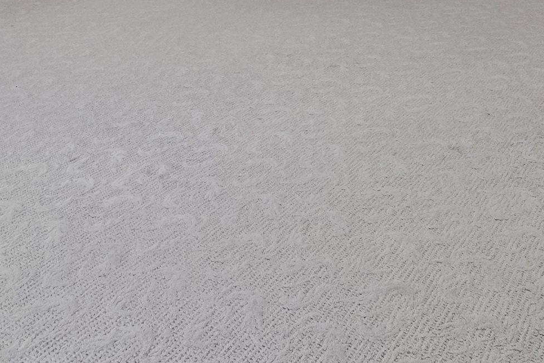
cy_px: -140
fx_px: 710
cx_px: 218
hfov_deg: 41.7
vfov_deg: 24.2
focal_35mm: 47
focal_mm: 10
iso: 800
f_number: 7.1
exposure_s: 1/15
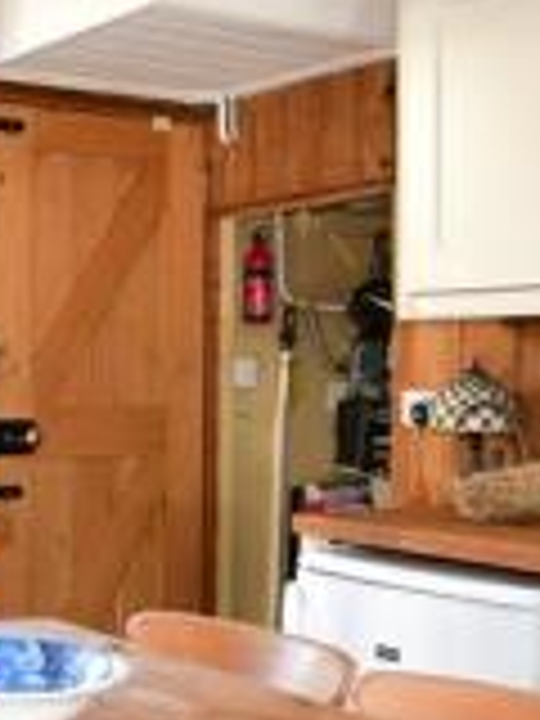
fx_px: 1227
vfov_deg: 32.7
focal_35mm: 59
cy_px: 358
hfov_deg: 23.5
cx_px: -32
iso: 160
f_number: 7.1
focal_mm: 10
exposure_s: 1/3
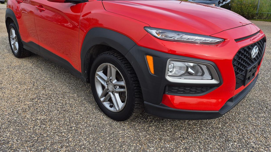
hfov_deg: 71.9
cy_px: 56
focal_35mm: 26
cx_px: 132
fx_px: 187
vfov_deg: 44.0
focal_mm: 5.4
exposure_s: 1/3336
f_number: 1.8
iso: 80
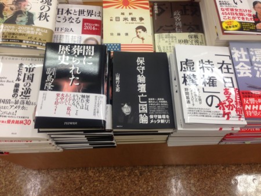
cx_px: 130
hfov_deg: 55.3
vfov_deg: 43.0
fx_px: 249
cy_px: 98
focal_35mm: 33
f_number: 2.4
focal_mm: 4.13
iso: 64
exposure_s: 1/60
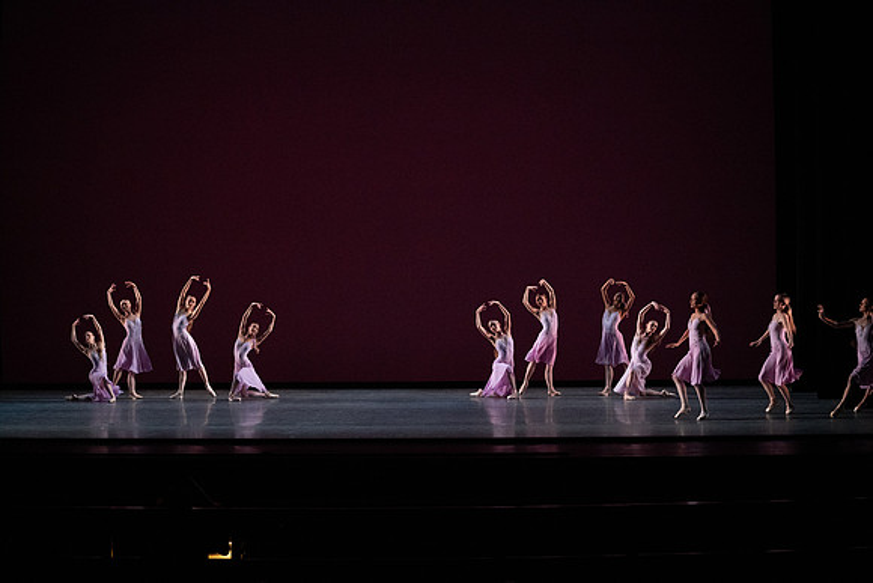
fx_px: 1698
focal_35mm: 70
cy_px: 292
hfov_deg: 28.8
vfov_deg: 19.5
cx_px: 436
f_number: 9
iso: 12800
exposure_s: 1/400
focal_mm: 70
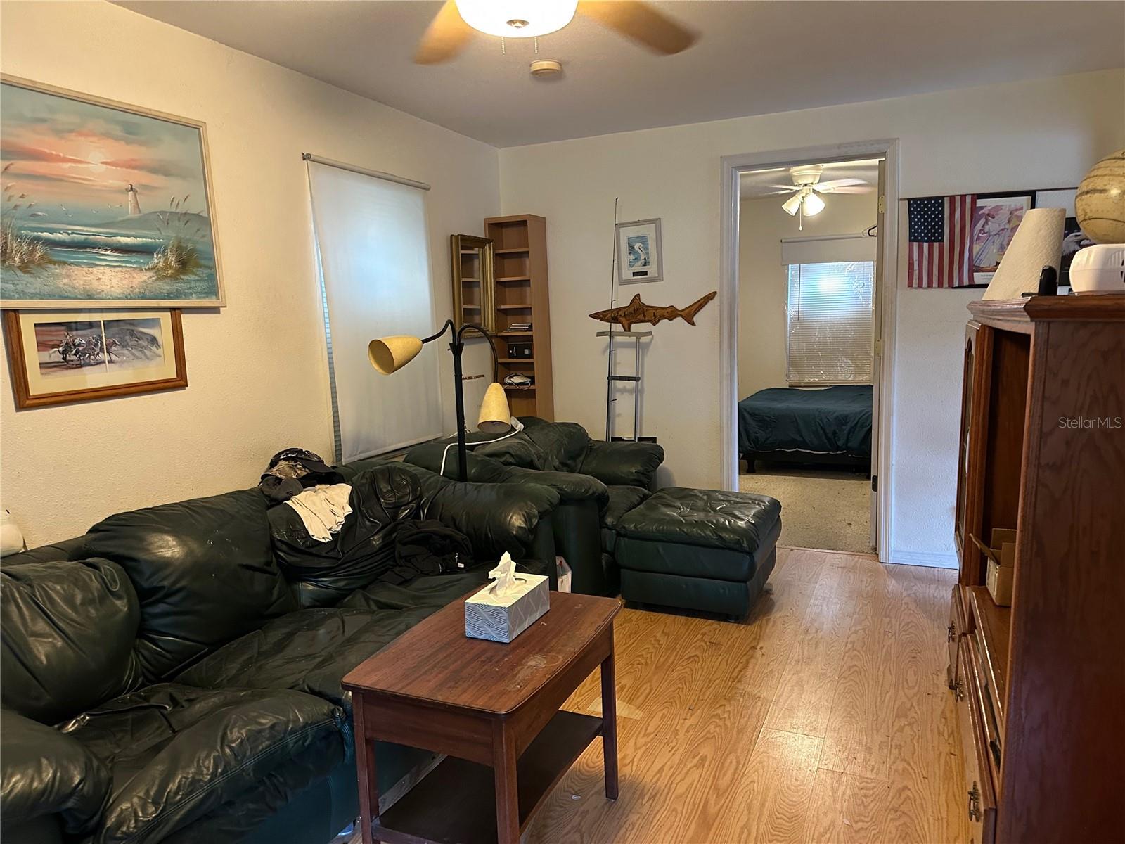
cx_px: 562
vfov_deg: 56.8
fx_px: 780
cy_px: 422
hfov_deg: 71.6
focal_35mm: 24
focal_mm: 6.86
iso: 640
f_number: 1.78
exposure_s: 1/60
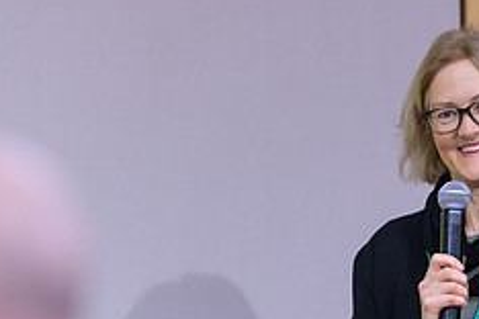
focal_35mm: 694
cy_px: 339
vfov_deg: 2.0
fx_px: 9233
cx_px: 510
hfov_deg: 3.0
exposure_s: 1/250
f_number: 4
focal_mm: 280
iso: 4000
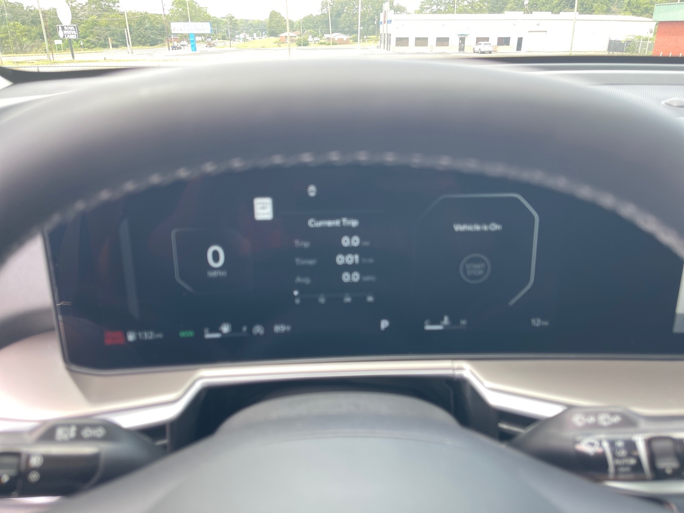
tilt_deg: -24.7
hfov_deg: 67.3
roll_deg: -0.1
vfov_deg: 53.1
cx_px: 342
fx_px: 514
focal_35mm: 26
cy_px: 256
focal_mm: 5.1
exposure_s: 1/121
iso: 64
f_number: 1.6
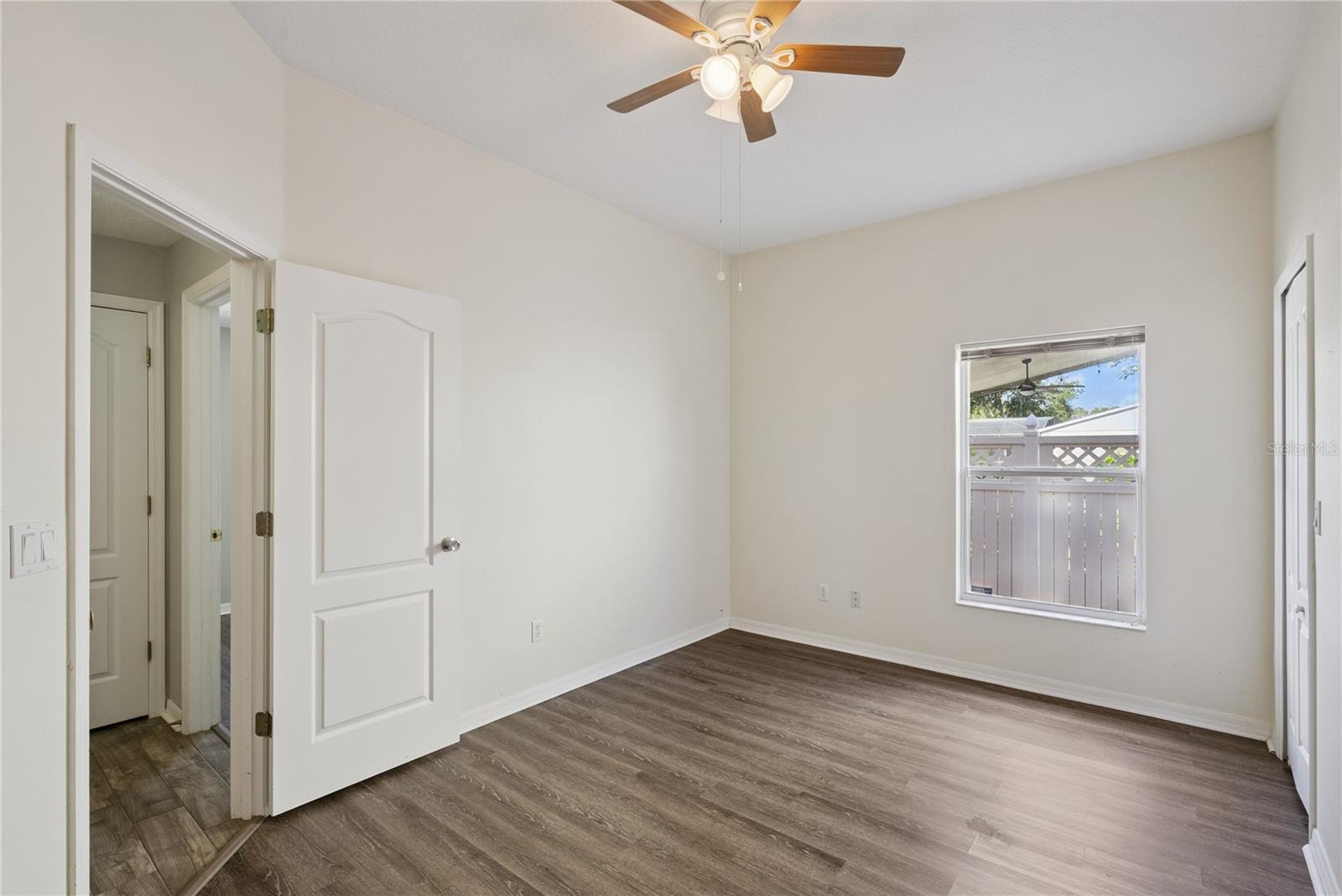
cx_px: 671
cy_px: 448
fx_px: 597
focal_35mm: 16
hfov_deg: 96.7
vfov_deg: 73.8
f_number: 10
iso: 640
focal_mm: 16
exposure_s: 1/50
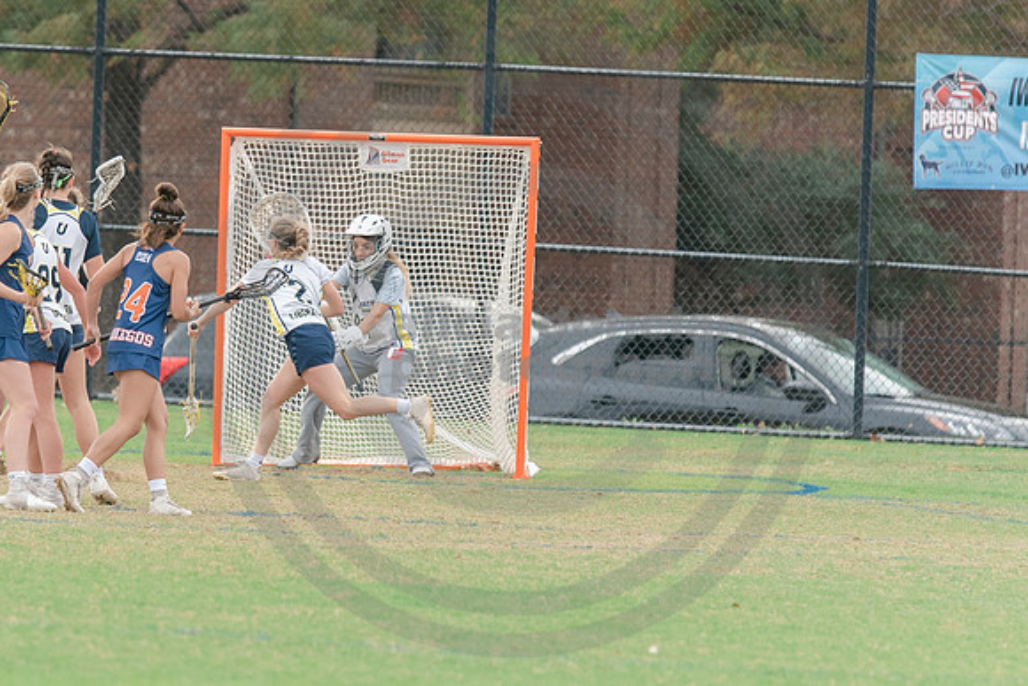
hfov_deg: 4.0
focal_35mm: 512
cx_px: 238
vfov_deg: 2.7
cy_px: 301
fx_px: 14636
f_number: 2.8
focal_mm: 200
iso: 450
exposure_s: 1/1250
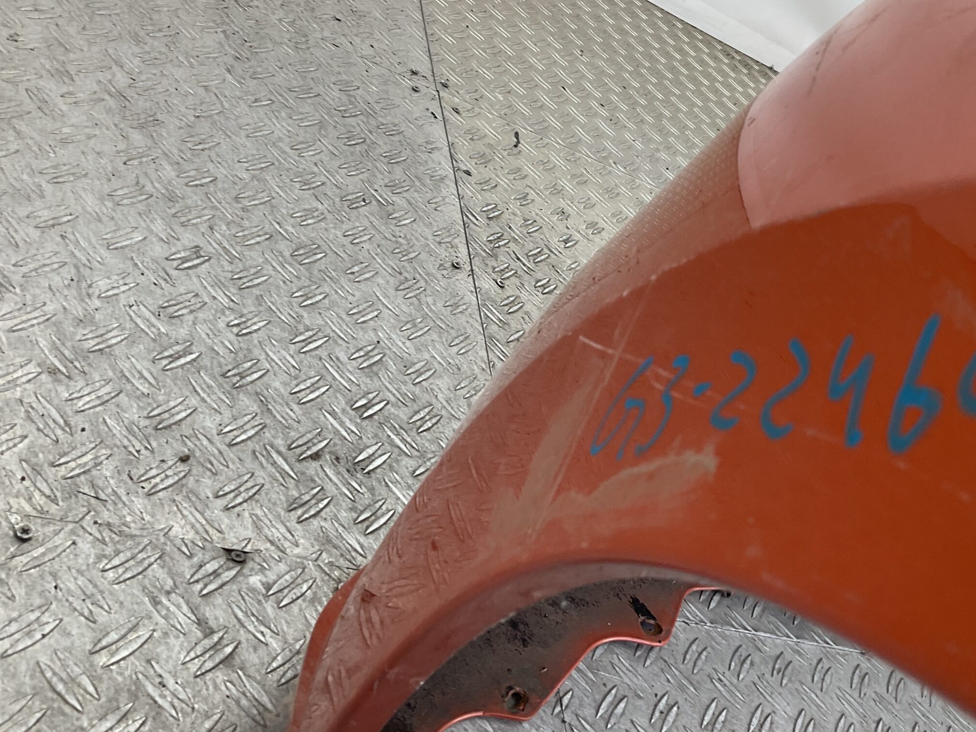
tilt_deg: -29.1
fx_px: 1043
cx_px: 597
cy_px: 279
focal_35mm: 37
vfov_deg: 38.5
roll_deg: -41.7
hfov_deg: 49.7
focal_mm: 3
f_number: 1.8
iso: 25
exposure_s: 1/120
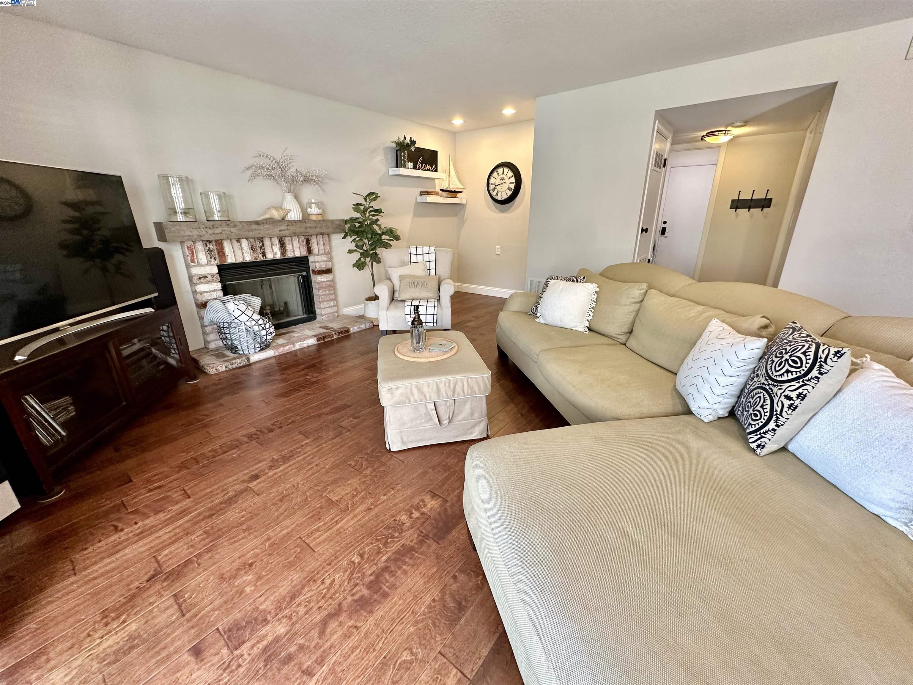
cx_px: 456
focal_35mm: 14
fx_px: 369
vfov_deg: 85.7
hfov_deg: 102.1
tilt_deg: -19.0
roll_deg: +0.1
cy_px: 342
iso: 200
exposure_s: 1/60
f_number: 2.2
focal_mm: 2.22
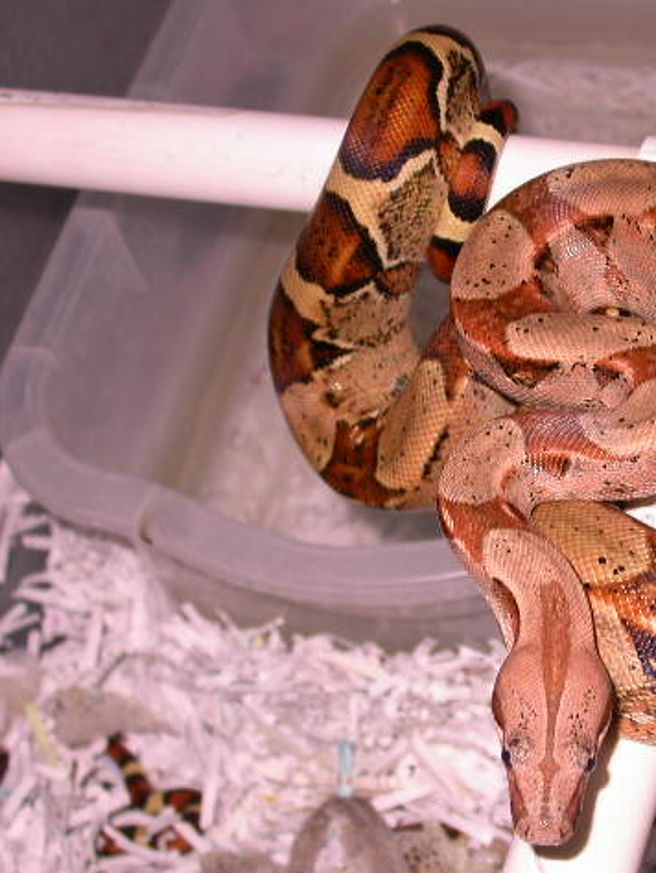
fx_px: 2045
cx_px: 523
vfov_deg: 24.1
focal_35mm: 81
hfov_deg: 18.1
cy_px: 435
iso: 100
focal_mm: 12.4
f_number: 3.1
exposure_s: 1/60.3
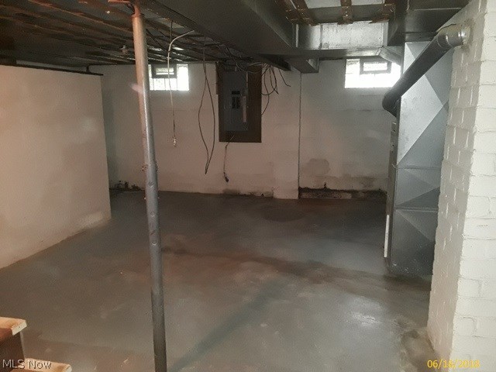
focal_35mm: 28
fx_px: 401
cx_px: 248
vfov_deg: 49.7
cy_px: 186
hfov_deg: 63.4
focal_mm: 2.9
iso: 320
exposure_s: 1/15
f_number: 1.9
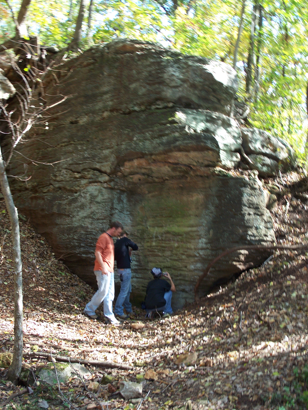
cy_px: 205
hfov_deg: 33.6
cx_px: 154
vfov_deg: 43.9
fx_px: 510
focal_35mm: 43
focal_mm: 9.1
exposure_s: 1/80
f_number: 3.2
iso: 125
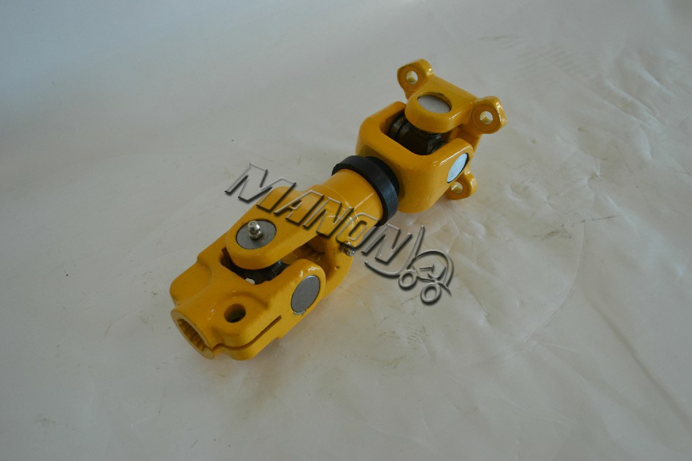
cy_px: 230
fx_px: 692
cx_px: 346
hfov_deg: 53.1
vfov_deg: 36.8
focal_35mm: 36
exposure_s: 1/60
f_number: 4
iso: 500
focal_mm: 24
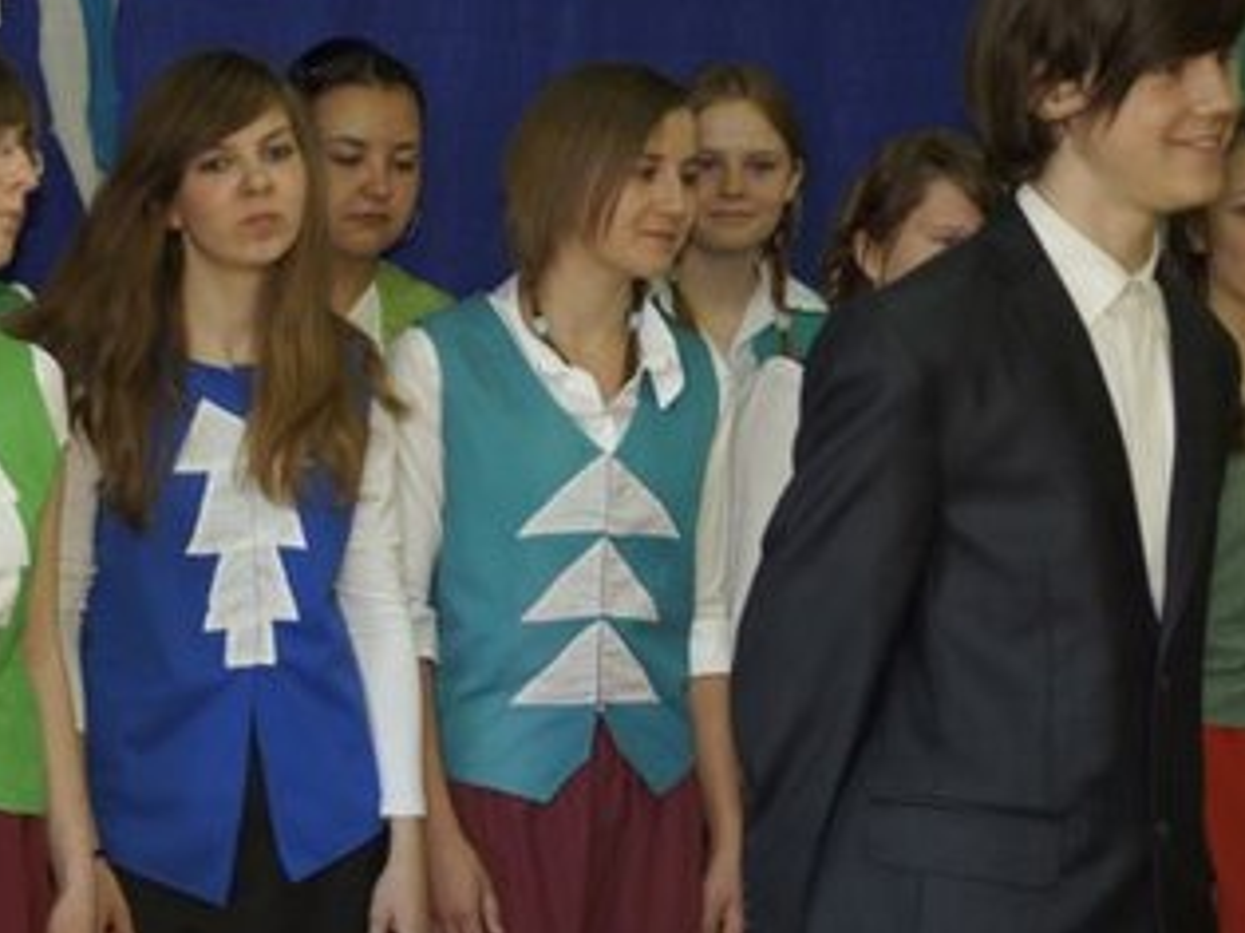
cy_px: 534
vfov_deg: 14.2
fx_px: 3739
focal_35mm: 104
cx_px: 352
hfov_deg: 18.8
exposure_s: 1/60
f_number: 3.5
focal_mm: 35
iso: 100
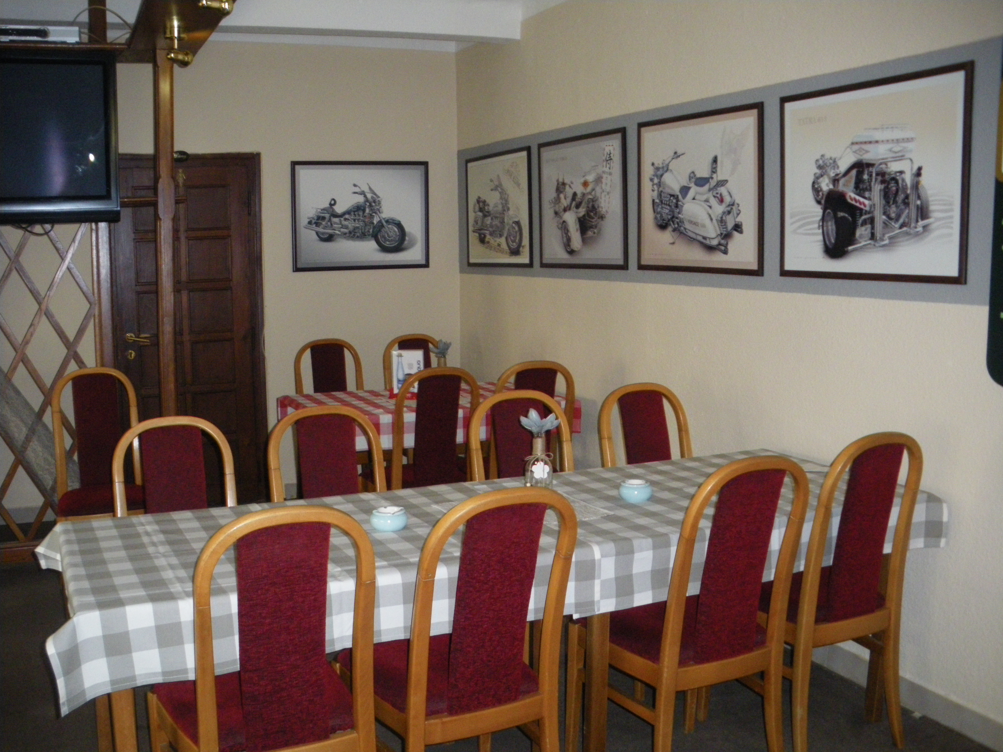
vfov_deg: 39.7
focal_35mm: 36
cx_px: 502
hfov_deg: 51.4
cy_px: 376
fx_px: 1043
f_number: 3.5
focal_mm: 6.3
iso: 500
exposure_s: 1/50
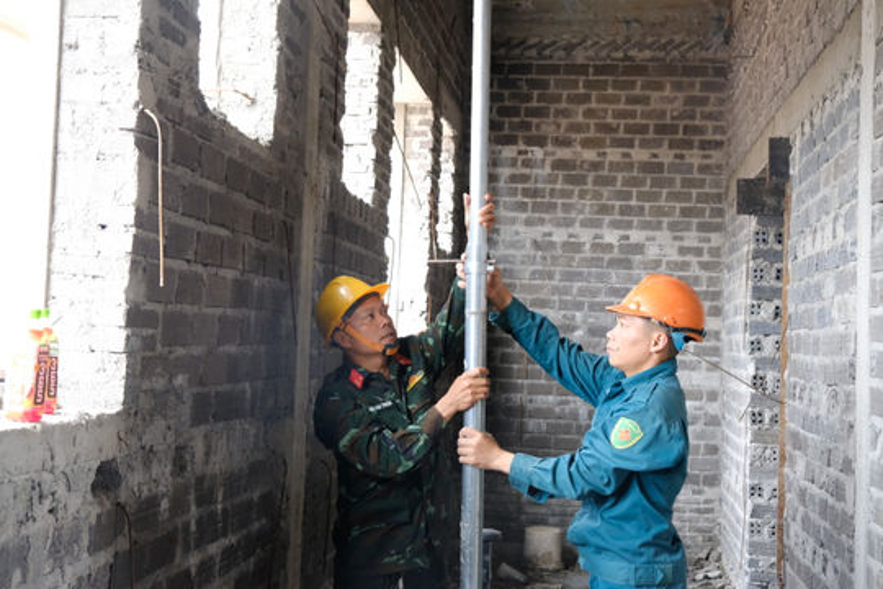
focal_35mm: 41
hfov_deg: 47.4
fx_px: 1006
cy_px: 294
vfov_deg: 32.6
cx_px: 442
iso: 4000
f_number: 5.6
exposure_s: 1/125
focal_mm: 27.5
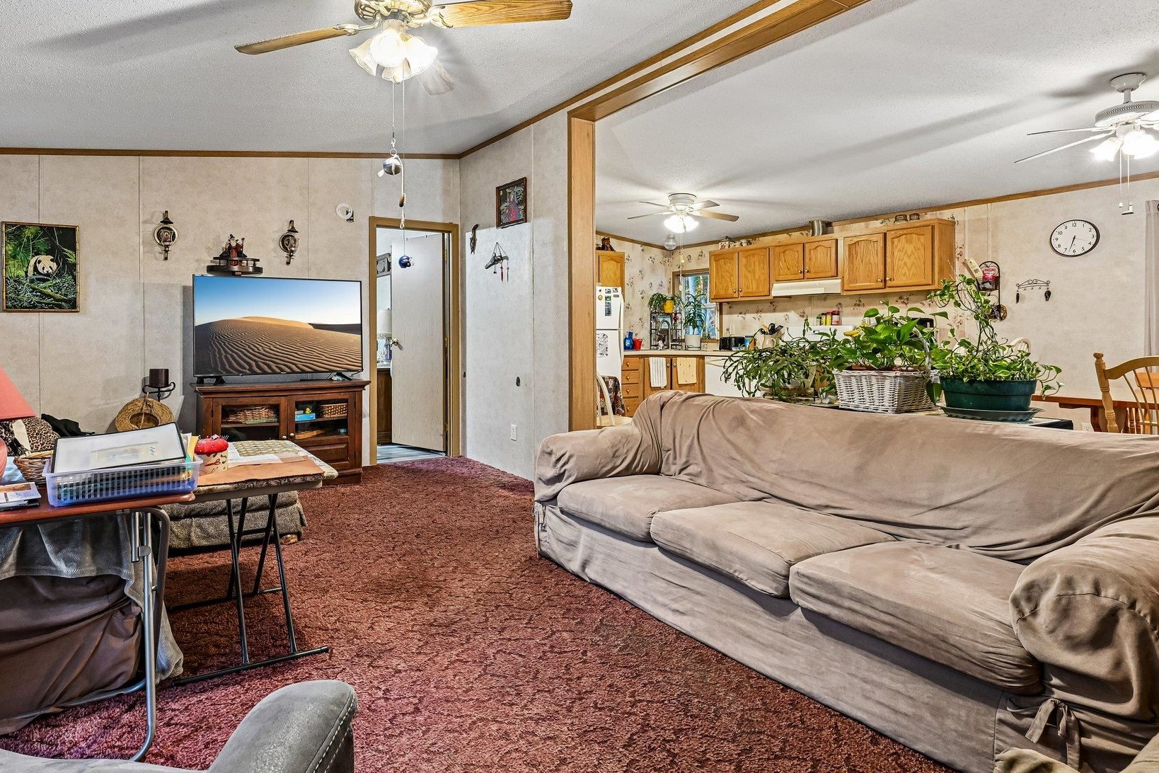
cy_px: 337
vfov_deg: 61.7
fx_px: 644
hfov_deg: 82.9
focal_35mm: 20
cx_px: 458
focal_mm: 16
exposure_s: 1/2.5
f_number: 8
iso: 400
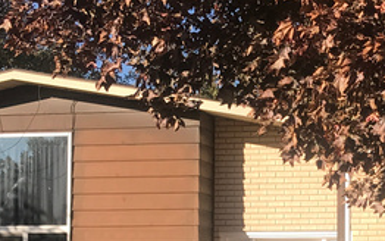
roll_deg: +0.3
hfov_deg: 17.7
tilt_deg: +2.2
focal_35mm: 116
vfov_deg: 11.1
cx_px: 345
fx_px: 1218
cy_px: 278
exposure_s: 1/1429
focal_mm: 3.99
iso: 20
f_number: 1.8
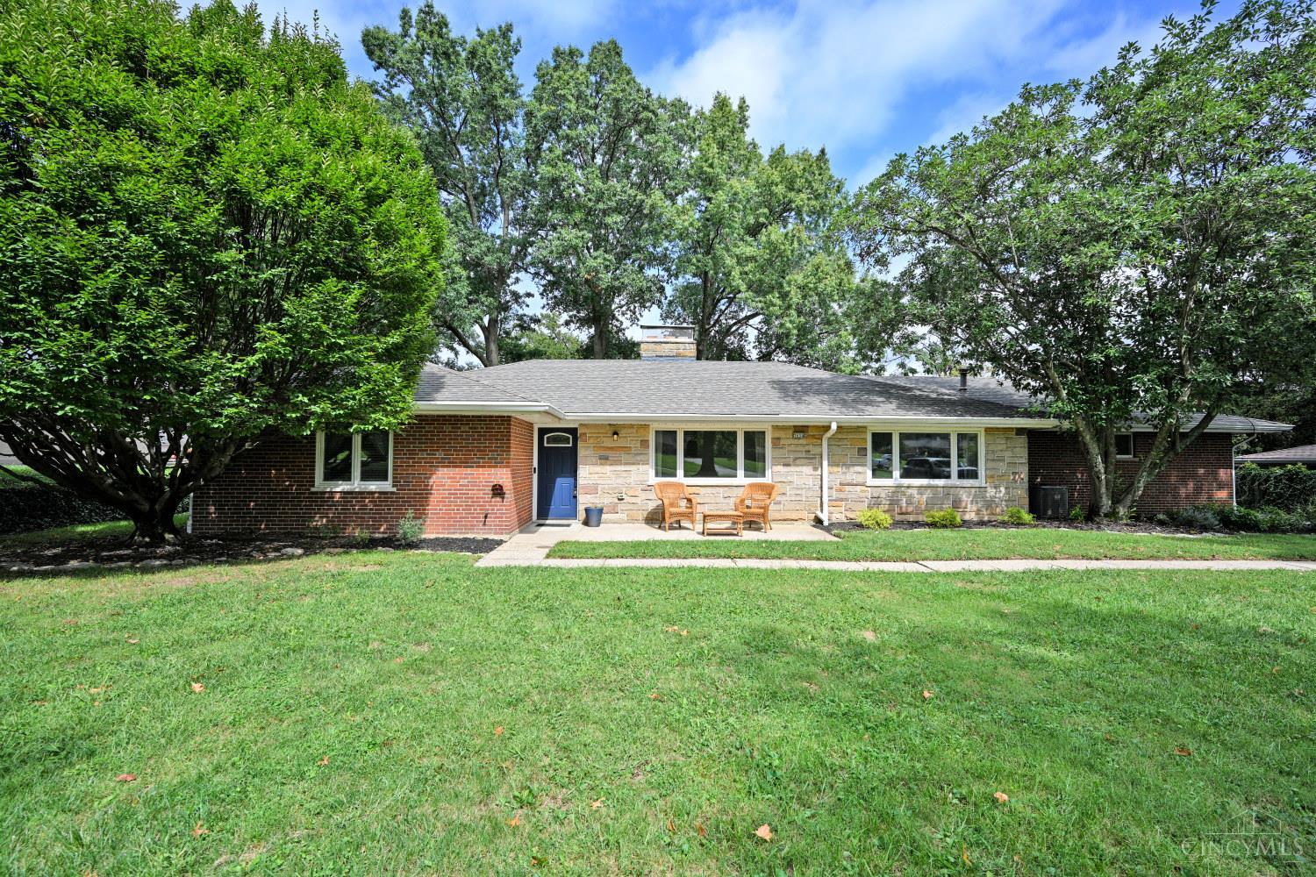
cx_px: 658
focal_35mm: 16
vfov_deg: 73.7
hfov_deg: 96.7
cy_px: 438
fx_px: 585
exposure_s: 1/320
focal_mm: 16
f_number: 6.3
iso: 100
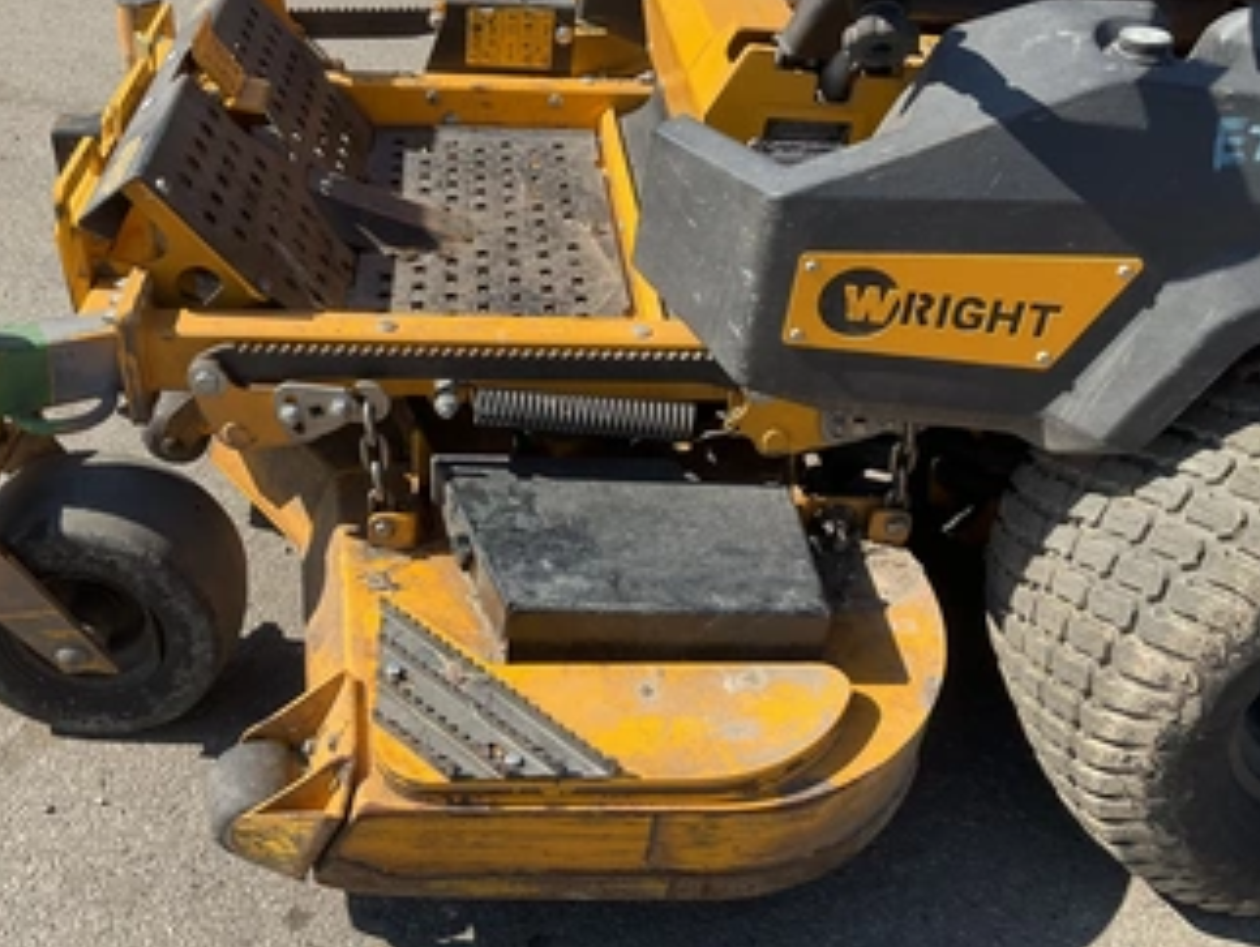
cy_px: 411
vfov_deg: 39.6
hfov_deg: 51.2
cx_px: 540
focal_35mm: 36
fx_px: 1311
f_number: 1.8
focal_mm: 3
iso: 25
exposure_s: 1/1015
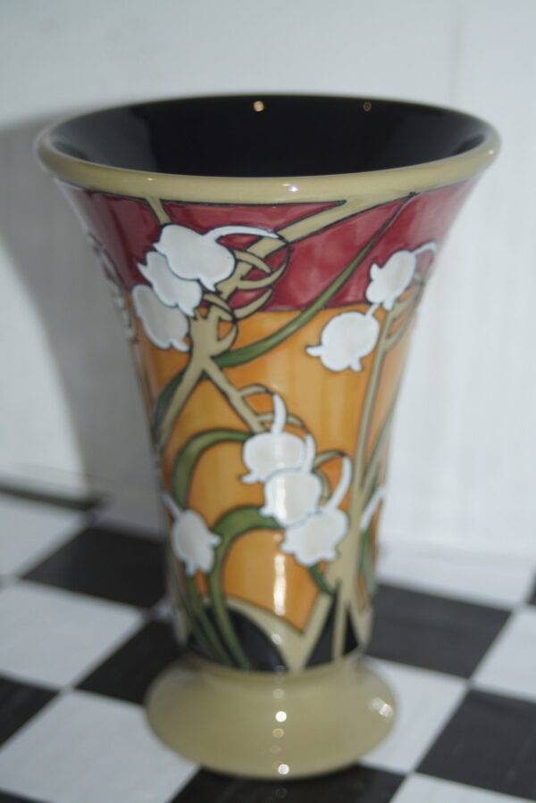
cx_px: 268
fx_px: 1675
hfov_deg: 18.2
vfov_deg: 27.0
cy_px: 402
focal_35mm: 75
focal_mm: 50
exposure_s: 1/80
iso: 250
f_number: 4.5
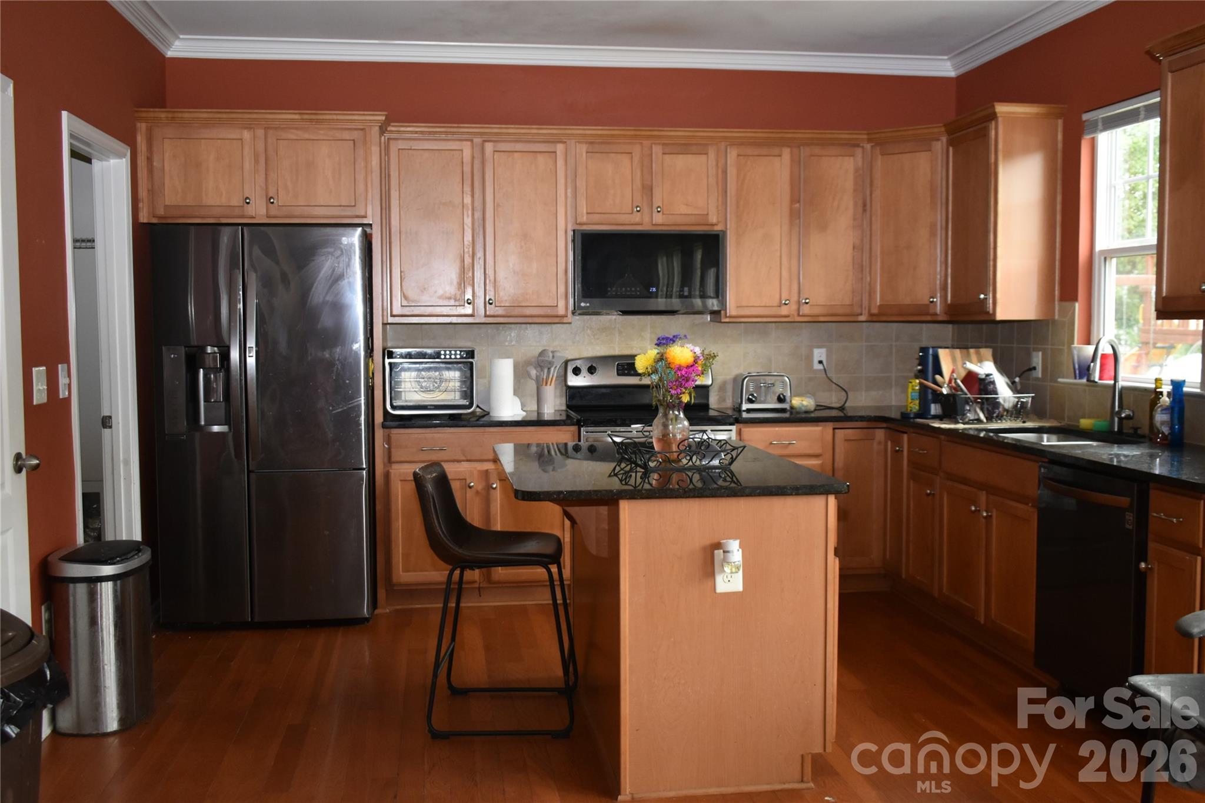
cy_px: 402
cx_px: 602
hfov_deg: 53.1
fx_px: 1205
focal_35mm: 36
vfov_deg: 36.9
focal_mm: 24
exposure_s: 1/125
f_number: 4
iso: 1100
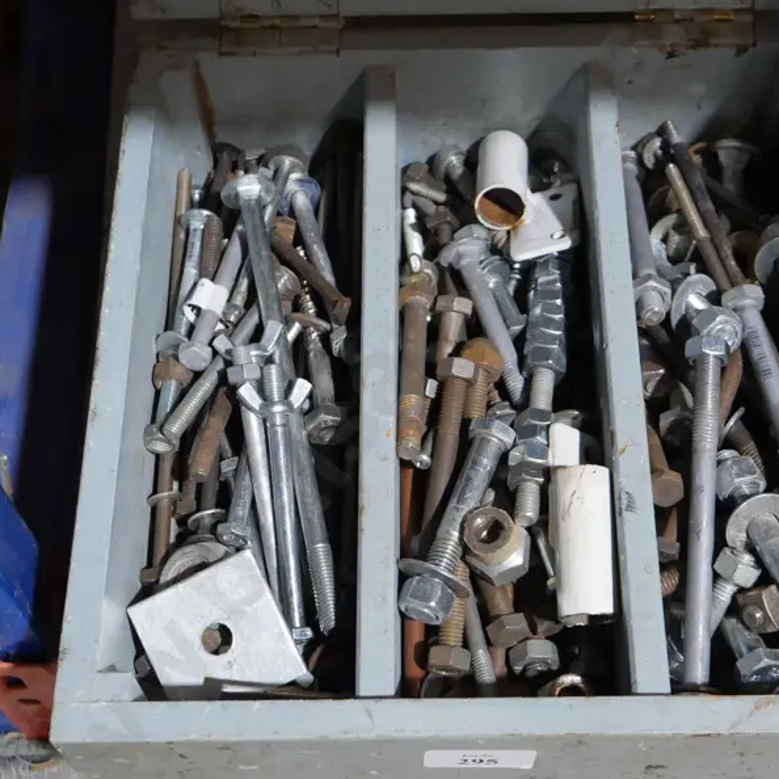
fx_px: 1553
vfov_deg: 28.1
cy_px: 319
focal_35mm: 61
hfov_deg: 28.1
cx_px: 431
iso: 800
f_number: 4.4
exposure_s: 1/60
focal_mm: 20
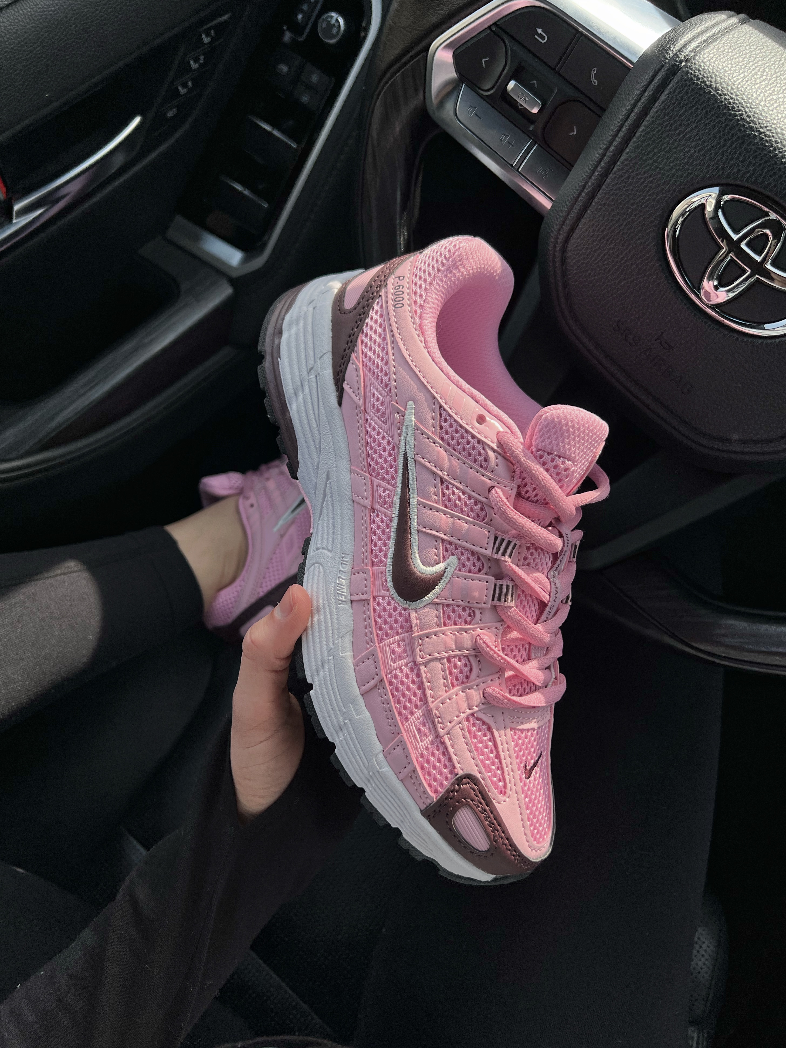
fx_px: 817
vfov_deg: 65.3
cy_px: 517
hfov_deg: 51.4
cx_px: 391
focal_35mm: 27
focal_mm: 5.7
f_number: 1.5
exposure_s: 1/1252
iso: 50
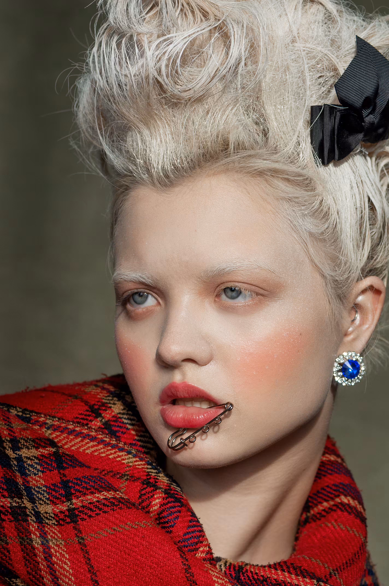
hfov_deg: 8.7
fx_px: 2559
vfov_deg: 13.1
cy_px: 293
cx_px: 194
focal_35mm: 158
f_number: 6.3
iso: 320
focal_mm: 105
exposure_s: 1/160
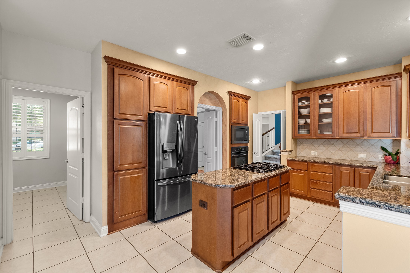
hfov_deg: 100.4
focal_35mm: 15
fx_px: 171
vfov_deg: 77.3
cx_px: 205
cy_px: 136
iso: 320
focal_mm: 10
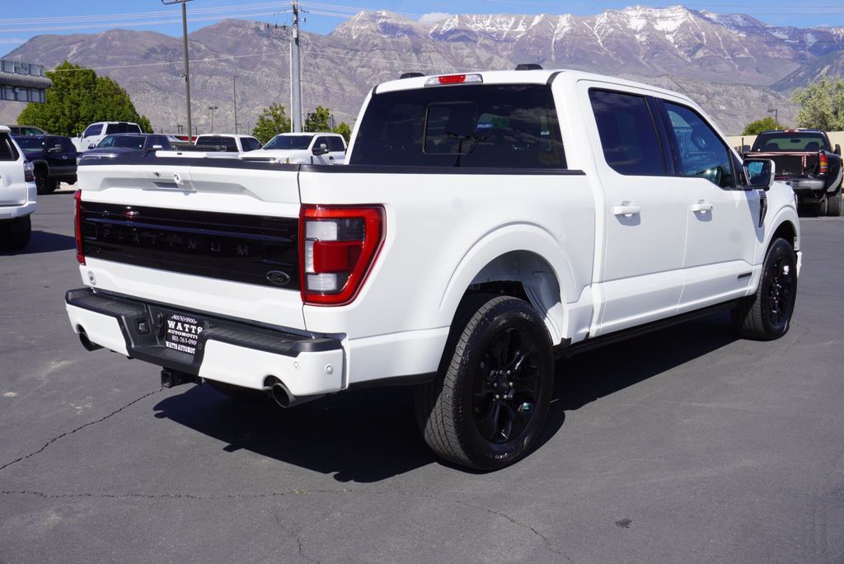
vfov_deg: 36.9
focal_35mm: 36
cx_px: 422
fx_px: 844
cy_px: 282
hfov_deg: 53.1
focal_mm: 24
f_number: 11
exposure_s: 1/200
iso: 100
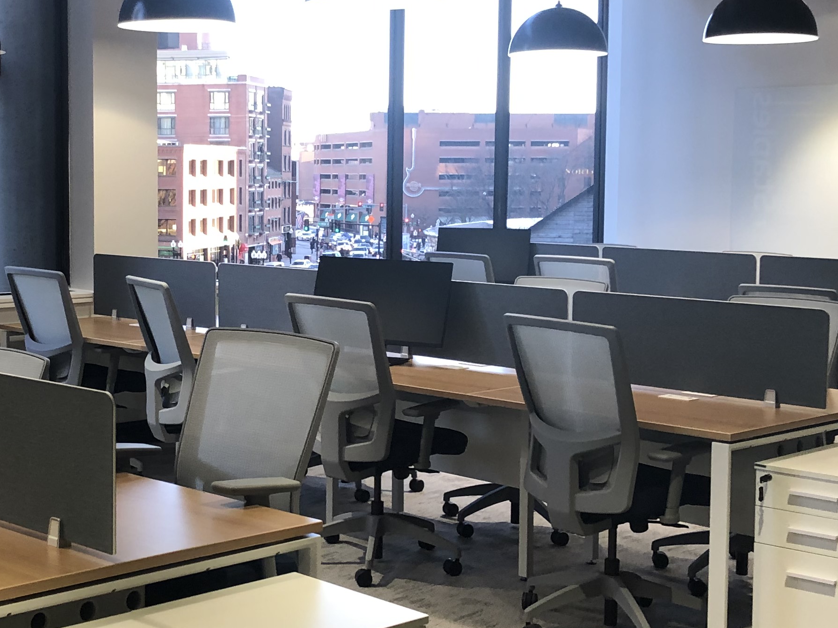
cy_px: 300
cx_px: 210
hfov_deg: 30.2
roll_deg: +0.2
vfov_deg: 23.3
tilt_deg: -4.3
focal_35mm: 63
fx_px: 1525
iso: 40
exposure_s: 1/24
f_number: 1.8
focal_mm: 3.99
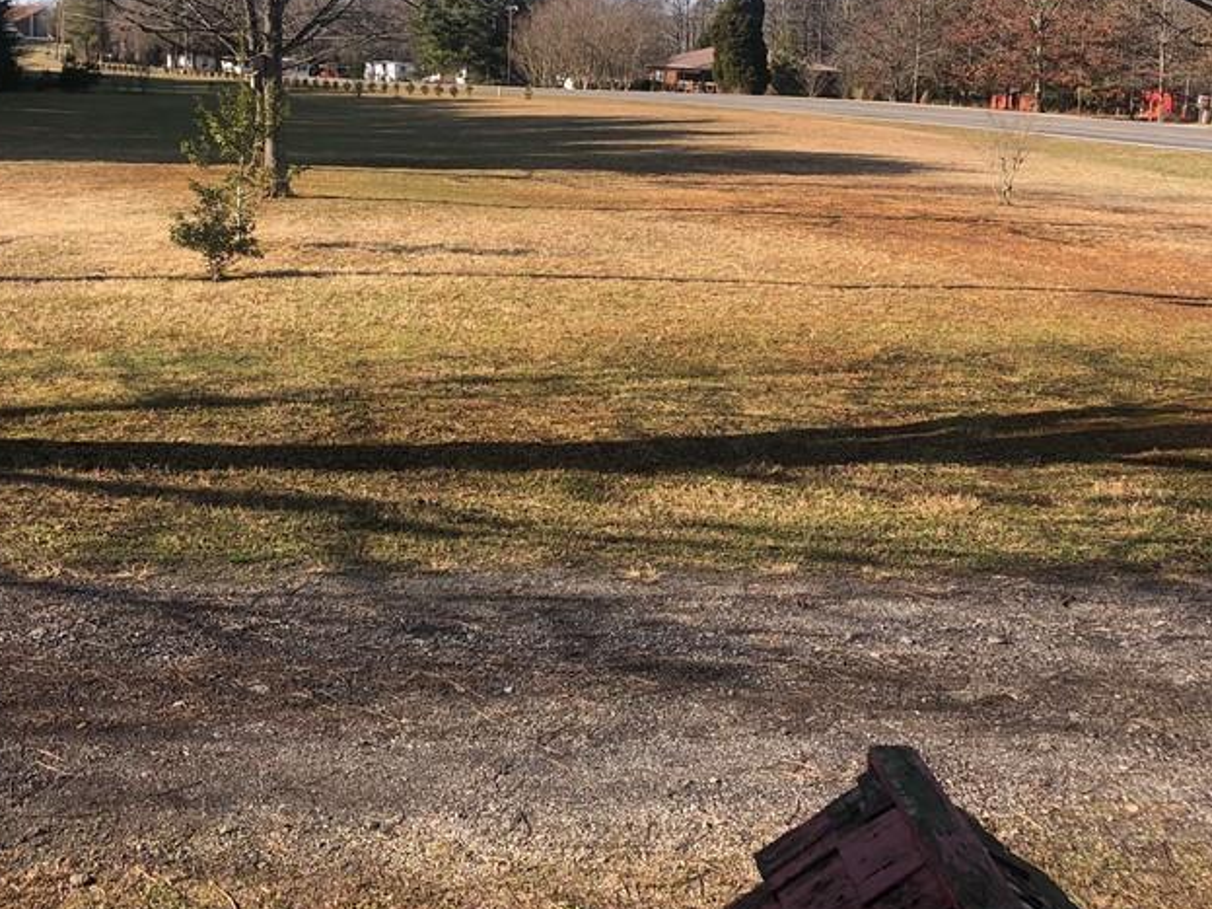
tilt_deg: -7.8
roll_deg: -2.3
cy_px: 251
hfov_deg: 41.2
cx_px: 531
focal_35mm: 46
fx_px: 1610
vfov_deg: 31.1
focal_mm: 3.99
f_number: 1.8
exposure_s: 1/979
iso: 20
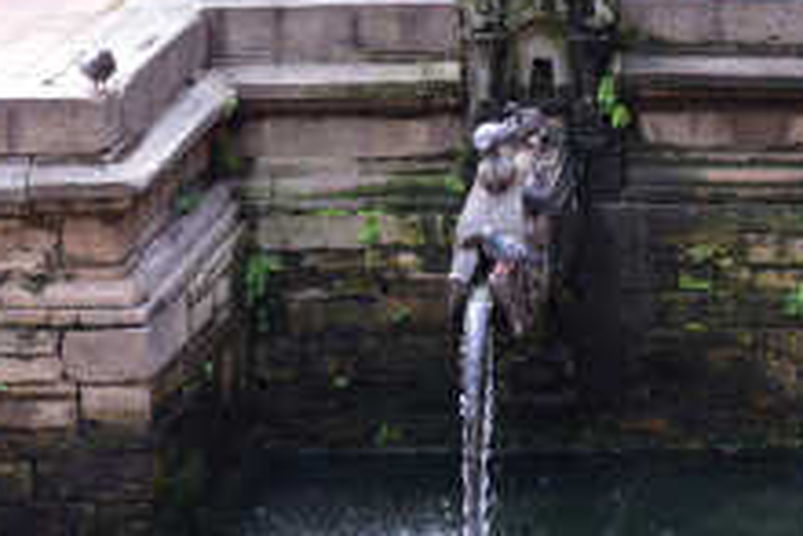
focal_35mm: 163
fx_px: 3638
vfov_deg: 8.4
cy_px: 186
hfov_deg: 12.3
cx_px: 1013
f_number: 6.3
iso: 500
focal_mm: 60
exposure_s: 1/125
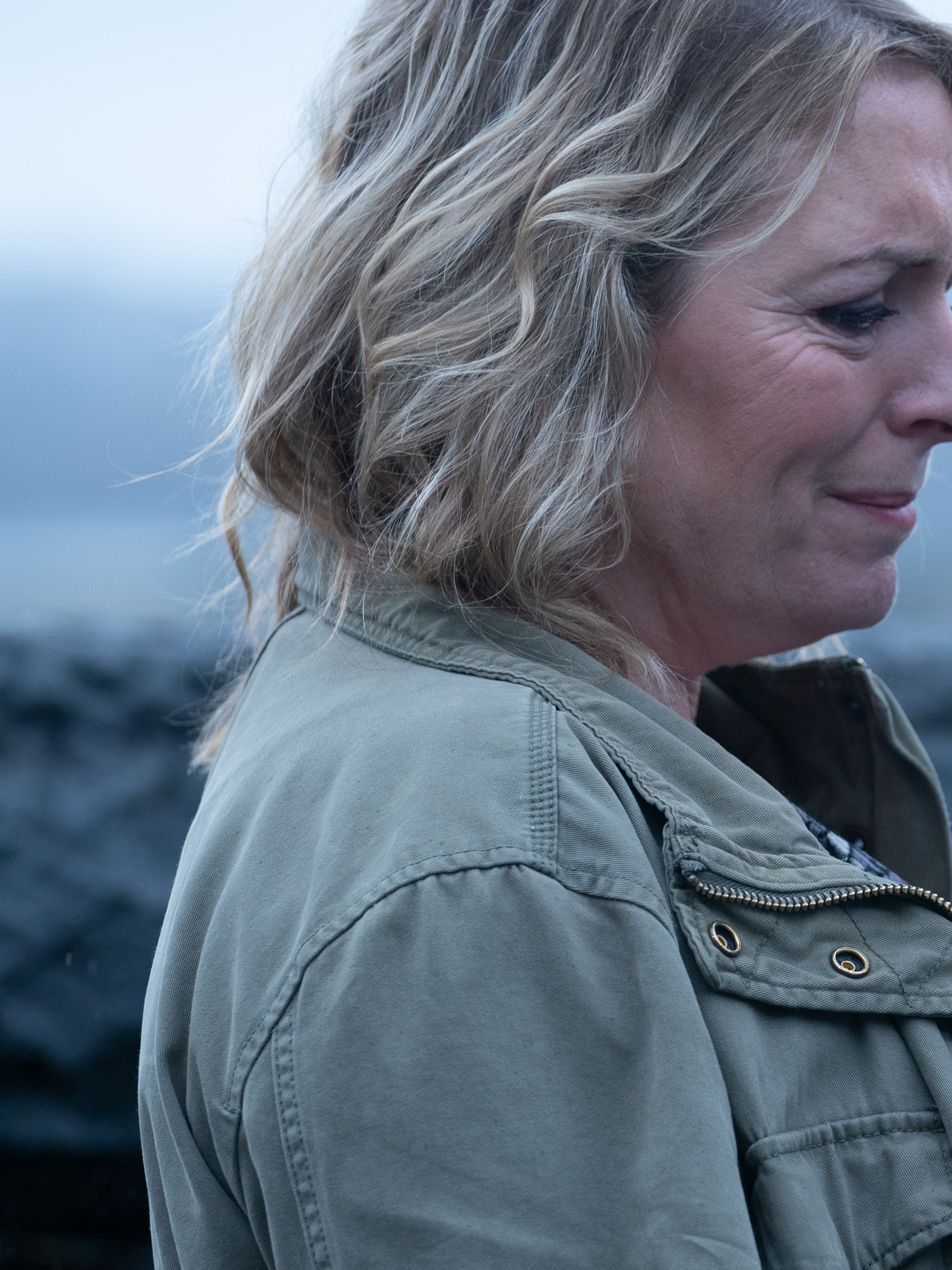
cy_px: 913
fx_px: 11917
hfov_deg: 4.6
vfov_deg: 6.1
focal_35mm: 325
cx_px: 1081
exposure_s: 1/640
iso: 1000
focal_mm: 146
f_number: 4
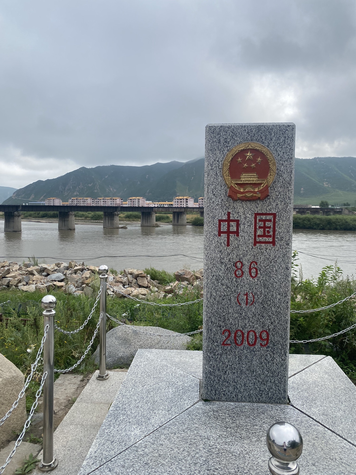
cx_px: 178
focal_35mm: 26
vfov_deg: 67.3
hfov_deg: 53.1
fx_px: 357
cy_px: 238
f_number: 1.8
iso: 32
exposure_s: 1/2066
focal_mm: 4.25
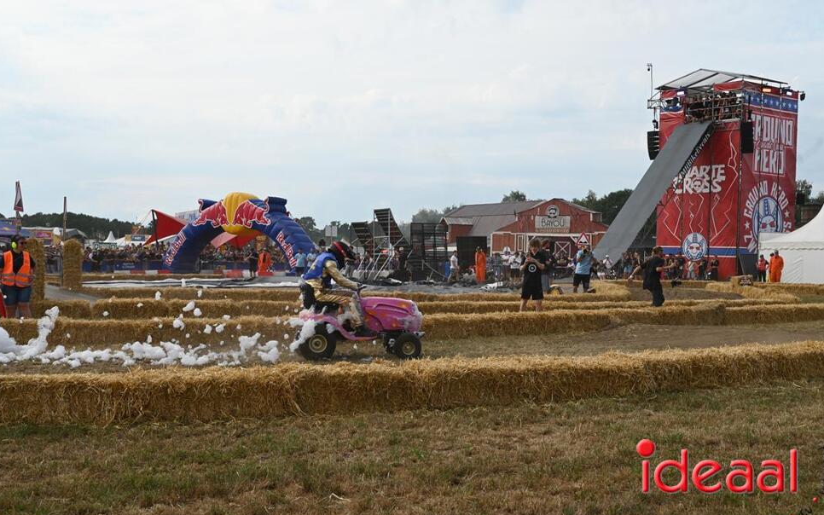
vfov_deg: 28.0
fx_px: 1033
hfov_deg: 43.5
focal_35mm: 46
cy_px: 254
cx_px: 418
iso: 100
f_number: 7.1
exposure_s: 1/320
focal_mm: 44
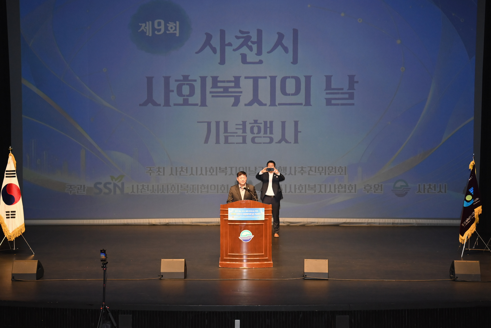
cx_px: 246
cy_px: 164
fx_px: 750
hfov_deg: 36.2
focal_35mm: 55
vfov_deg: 24.6
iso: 4000
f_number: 5.6
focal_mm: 55
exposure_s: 1/200
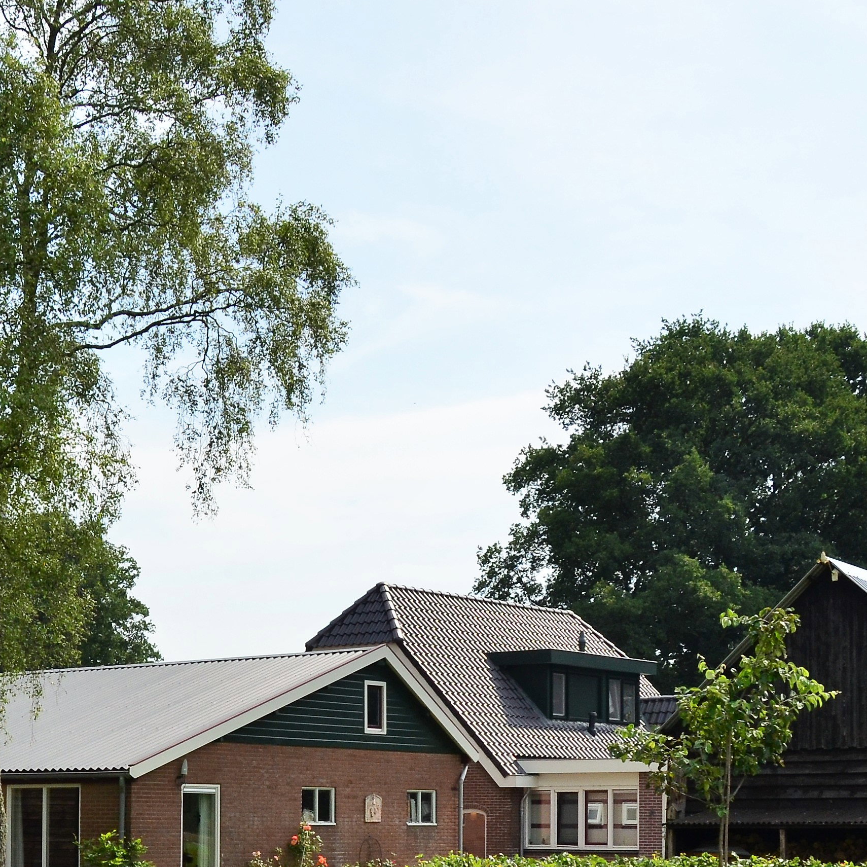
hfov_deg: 25.9
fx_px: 1870
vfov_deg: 25.3
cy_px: 776
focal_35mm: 66
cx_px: 264
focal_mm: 18
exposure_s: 1/1250
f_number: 8
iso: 500
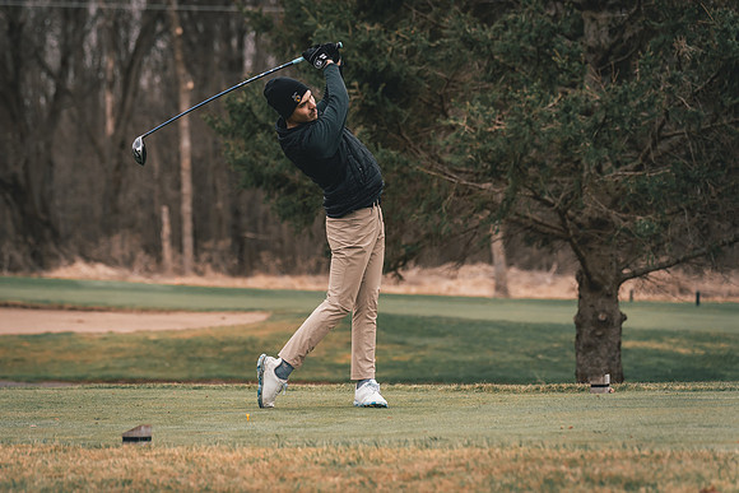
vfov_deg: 11.5
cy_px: 223
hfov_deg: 17.2
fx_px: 2443
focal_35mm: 119
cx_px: 306
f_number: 2.8
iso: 640
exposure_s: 1/3200
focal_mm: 95
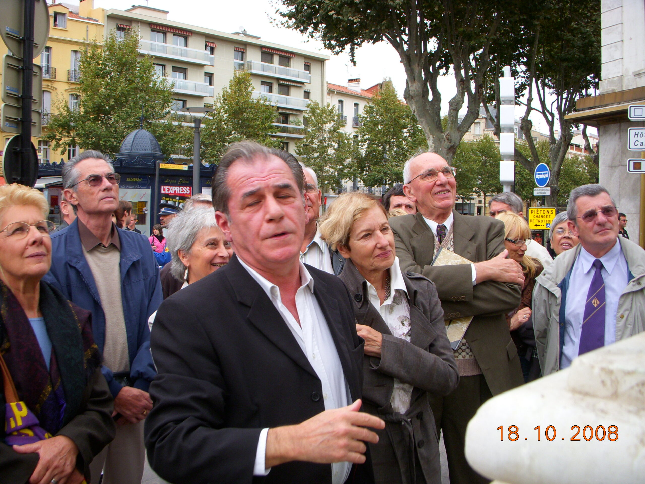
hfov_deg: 49.0
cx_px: 322
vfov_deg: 37.7
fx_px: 708
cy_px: 242
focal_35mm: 38
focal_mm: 6.3
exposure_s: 1/160
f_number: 3.3
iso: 100
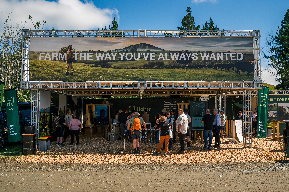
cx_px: 144
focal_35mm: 35
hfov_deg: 54.4
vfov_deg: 37.9
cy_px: 96
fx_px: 281
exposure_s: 1/1000
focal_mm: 35
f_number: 5.6
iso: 100
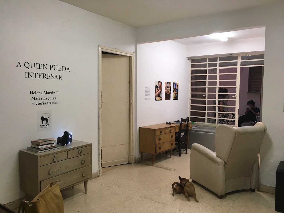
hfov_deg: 61.7
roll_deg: -0.7
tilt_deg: -4.2
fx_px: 238
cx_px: 142
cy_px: 106
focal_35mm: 29
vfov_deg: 48.2
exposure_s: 1/30
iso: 50
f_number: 2.2
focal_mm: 4.15
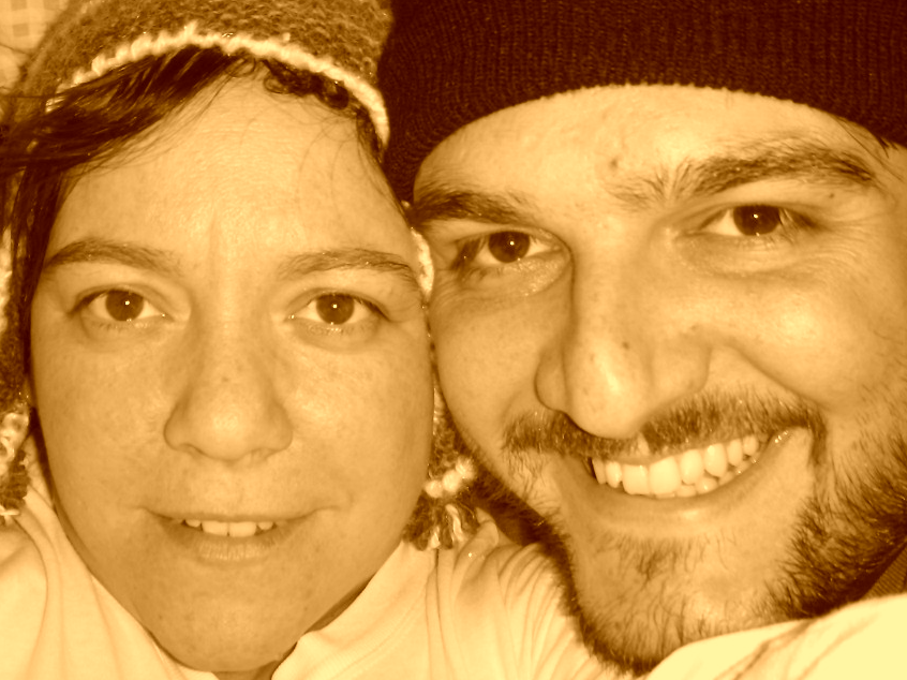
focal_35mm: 46
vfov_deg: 31.5
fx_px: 1205
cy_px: 337
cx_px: 408
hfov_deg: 41.2
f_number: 3.5
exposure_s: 1/60.2
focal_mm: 6.4
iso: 64
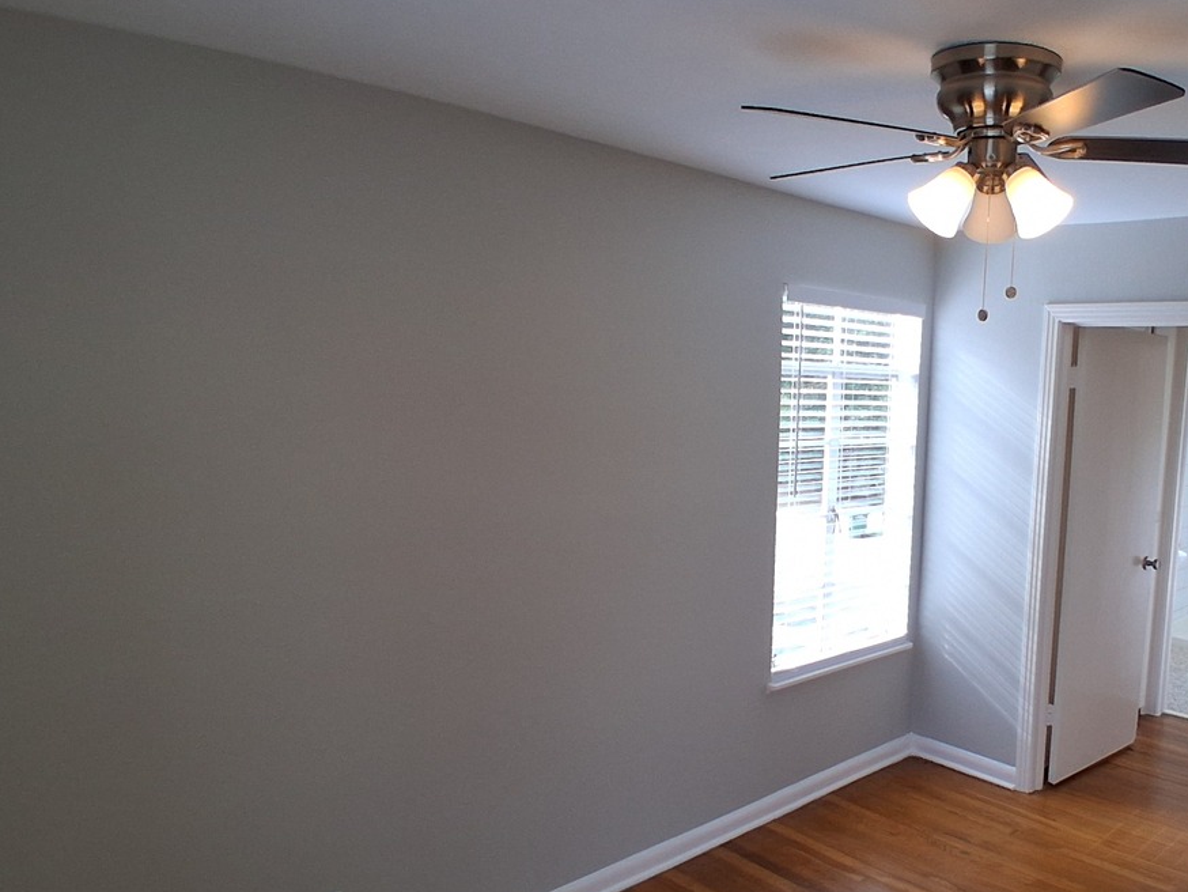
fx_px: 961
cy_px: 485
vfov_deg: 49.7
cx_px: 859
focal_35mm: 28
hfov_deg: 60.7
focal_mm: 1.4
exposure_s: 1/120
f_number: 2.2
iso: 64
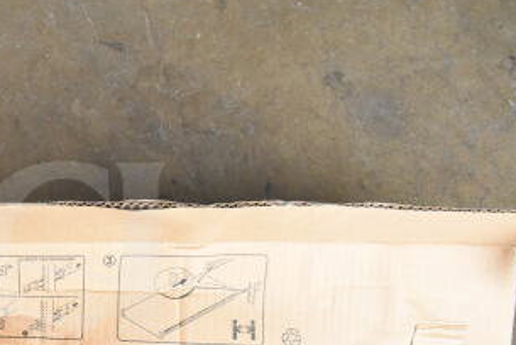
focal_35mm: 54
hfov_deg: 33.9
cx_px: 12
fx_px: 775
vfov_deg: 24.5
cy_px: 297
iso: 1600
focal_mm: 18
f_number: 7.1
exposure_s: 1/200
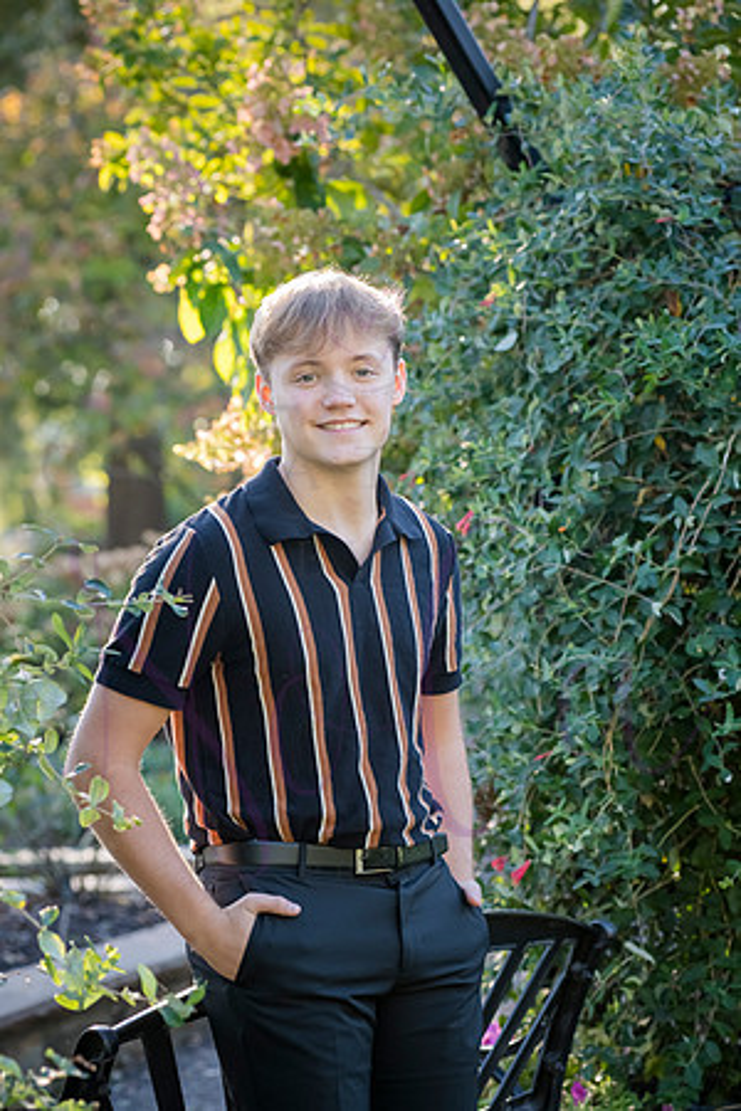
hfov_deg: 14.9
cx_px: 370
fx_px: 2840
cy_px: 556
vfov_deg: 22.1
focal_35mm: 92
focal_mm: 92
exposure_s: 1/320
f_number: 5
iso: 800
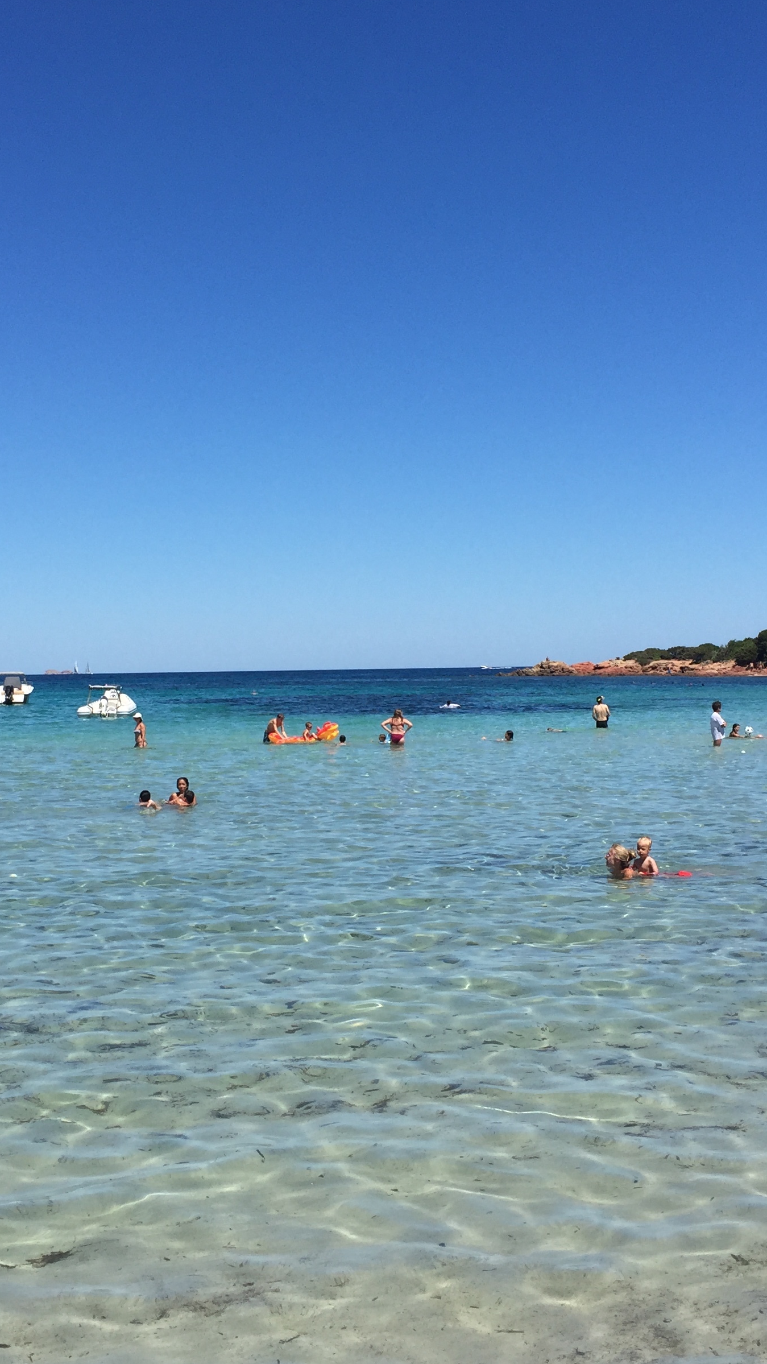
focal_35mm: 43
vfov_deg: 47.4
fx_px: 1555
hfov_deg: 27.7
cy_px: 679
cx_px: 317
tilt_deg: +0.1
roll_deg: +0.8
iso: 32
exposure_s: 1/2825
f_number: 2.2
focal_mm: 4.15
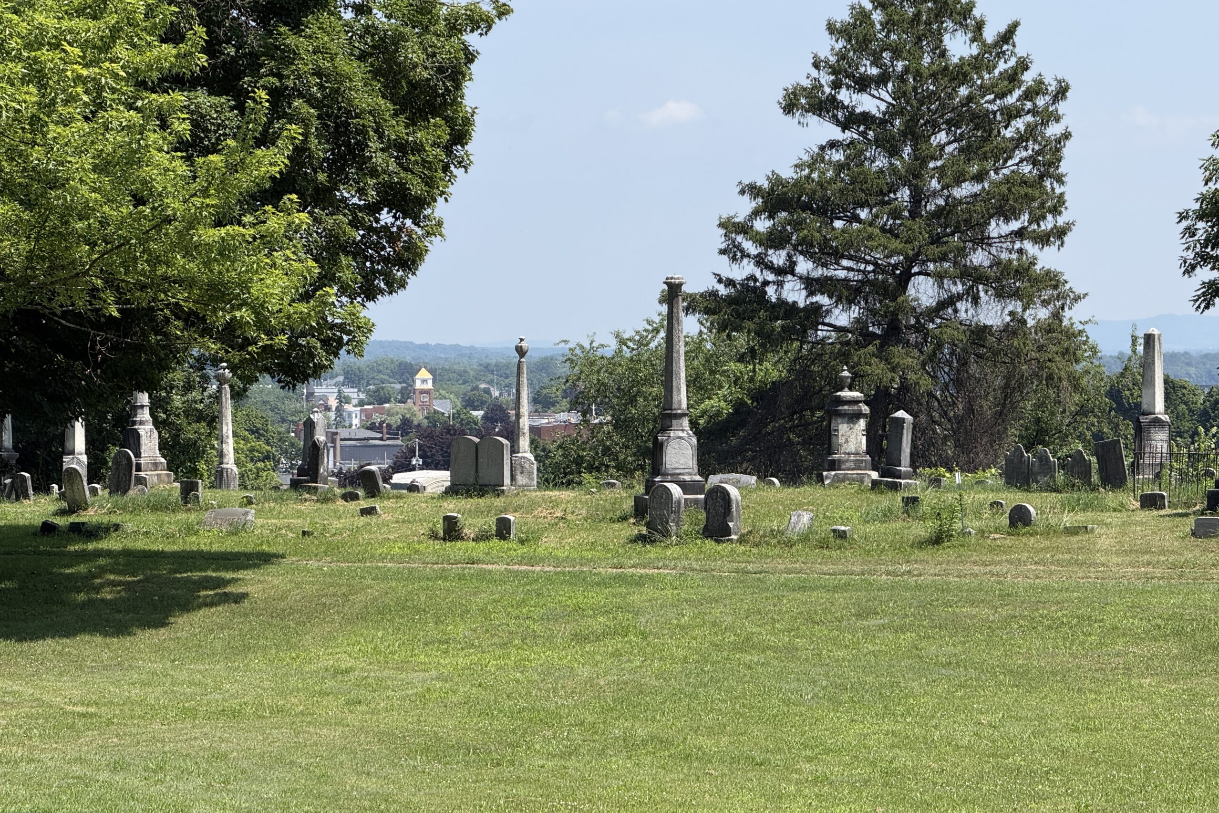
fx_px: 4232
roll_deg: +0.3
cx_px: 610
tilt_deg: +0.1
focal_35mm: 125
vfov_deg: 11.0
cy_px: 365
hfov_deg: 16.4
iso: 50
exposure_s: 1/1227
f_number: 2.8
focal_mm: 15.66
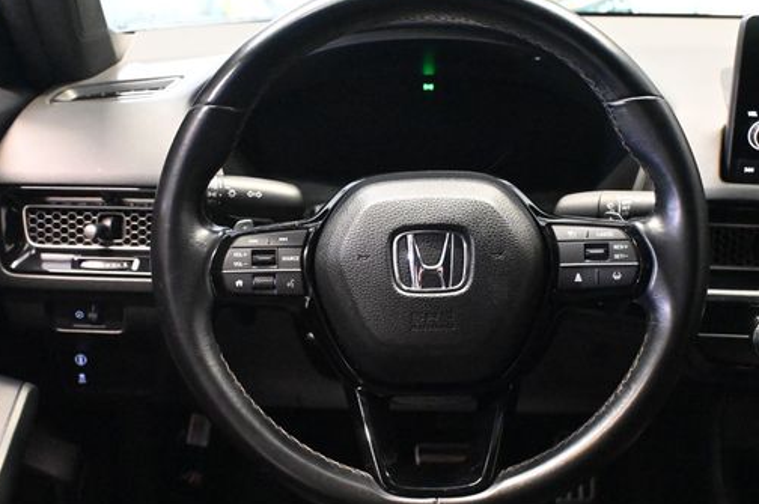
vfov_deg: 28.2
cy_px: 256
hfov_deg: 41.4
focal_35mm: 48
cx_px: 423
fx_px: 1003
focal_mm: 25
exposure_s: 1/30
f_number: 4.2
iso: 12800
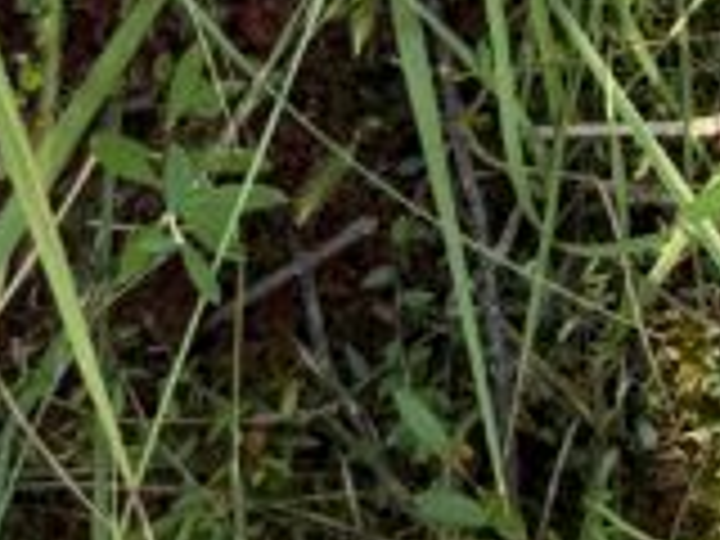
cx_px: 832
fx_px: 3203
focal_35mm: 154
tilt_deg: -86.2
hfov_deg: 12.6
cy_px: -306
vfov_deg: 9.3
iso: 50
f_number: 1.78
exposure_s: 1/134
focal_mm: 6.76
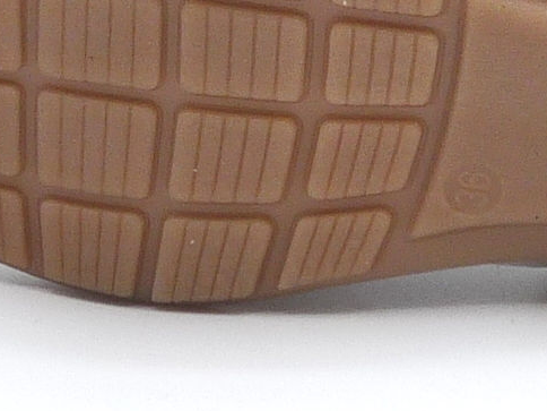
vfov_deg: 9.1
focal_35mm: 162
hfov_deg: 12.2
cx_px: 428
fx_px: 2560
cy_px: 27
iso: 100
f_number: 4.5
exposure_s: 1/200
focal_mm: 4.8
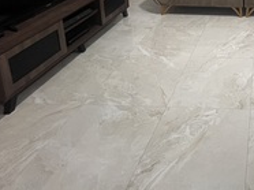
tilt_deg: -10.9
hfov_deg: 46.6
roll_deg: -1.3
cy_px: -43
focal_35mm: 32
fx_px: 235
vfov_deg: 34.4
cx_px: 259
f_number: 1.8
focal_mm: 1.57
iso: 400
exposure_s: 1/60
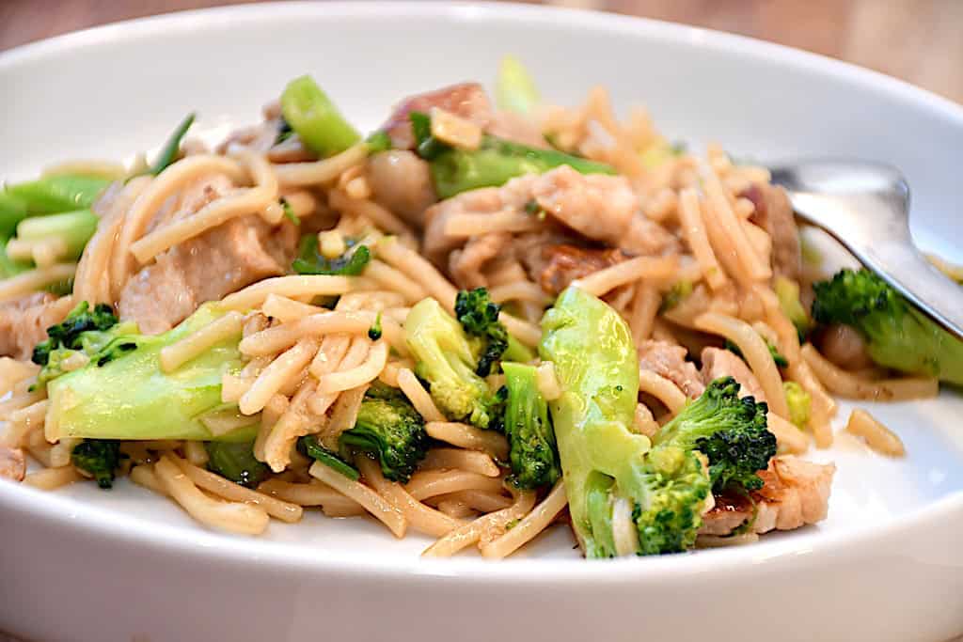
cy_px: 321
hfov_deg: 11.8
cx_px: 482
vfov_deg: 7.9
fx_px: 4655
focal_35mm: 174
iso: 800
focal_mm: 116
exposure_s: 1/60
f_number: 5.6
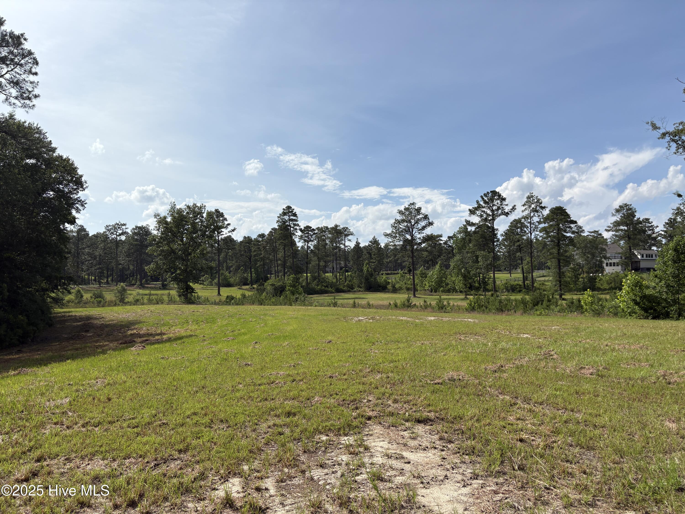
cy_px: 257
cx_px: 342
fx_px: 515
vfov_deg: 53.1
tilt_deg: +2.8
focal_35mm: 26
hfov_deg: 67.3
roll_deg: -0.7
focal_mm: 5.96
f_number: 1.6
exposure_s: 1/6993
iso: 50
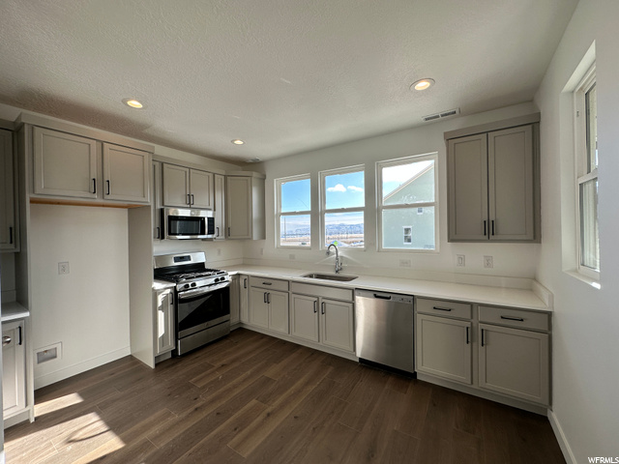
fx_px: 250
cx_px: 310
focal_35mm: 14
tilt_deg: -1.4
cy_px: 232
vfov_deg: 85.7
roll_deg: +0.6
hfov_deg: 102.1
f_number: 2.2
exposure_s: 1/413
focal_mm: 2.22
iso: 40
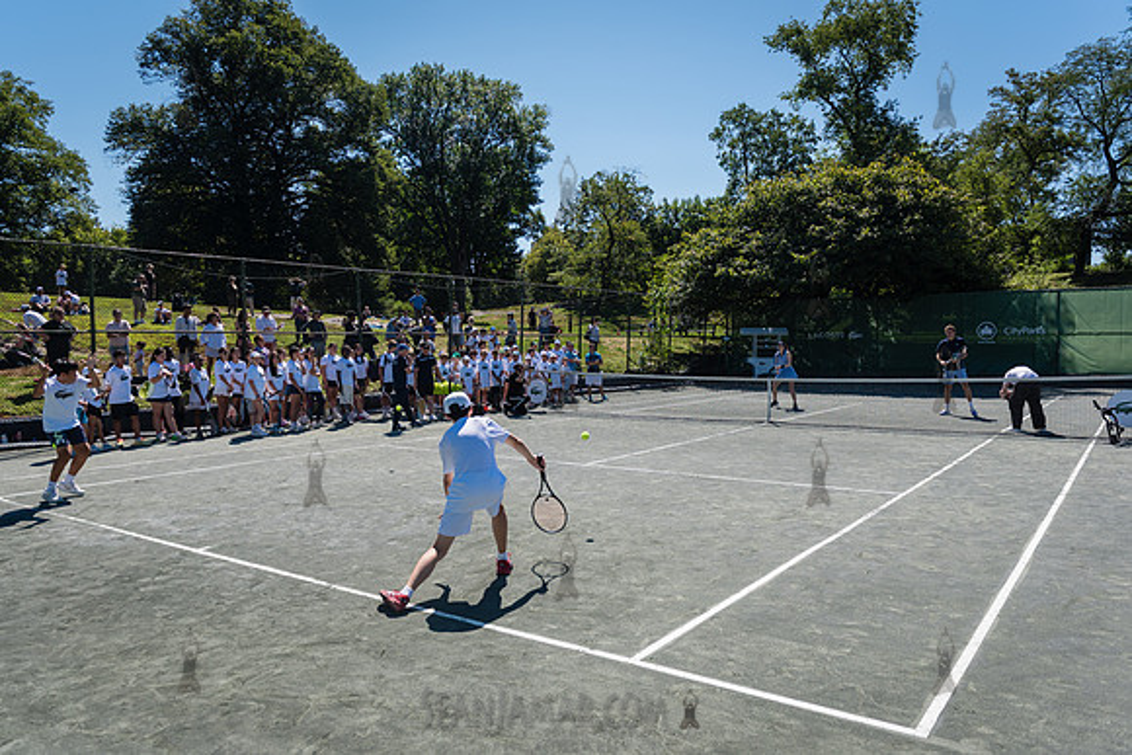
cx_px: 566
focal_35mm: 26
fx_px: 824
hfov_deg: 69.0
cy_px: 378
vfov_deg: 49.3
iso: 200
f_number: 3.5
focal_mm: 26
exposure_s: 1/1600
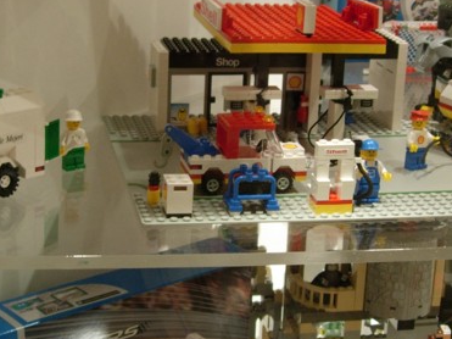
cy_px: 157
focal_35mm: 82
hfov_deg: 23.8
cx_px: 203
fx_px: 1070
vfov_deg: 18.0
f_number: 2.8
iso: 79
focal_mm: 7.8
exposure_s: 1/32
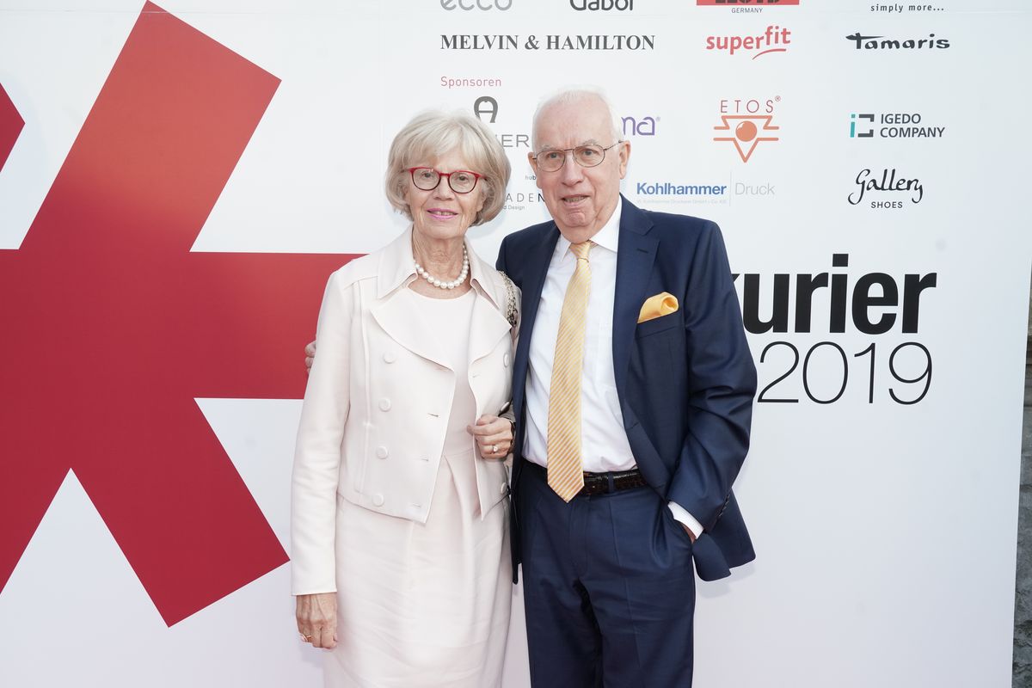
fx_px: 1061
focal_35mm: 37
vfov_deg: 35.9
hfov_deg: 51.9
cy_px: 344
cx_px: 516
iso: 1600
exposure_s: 1/200
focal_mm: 37
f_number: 8
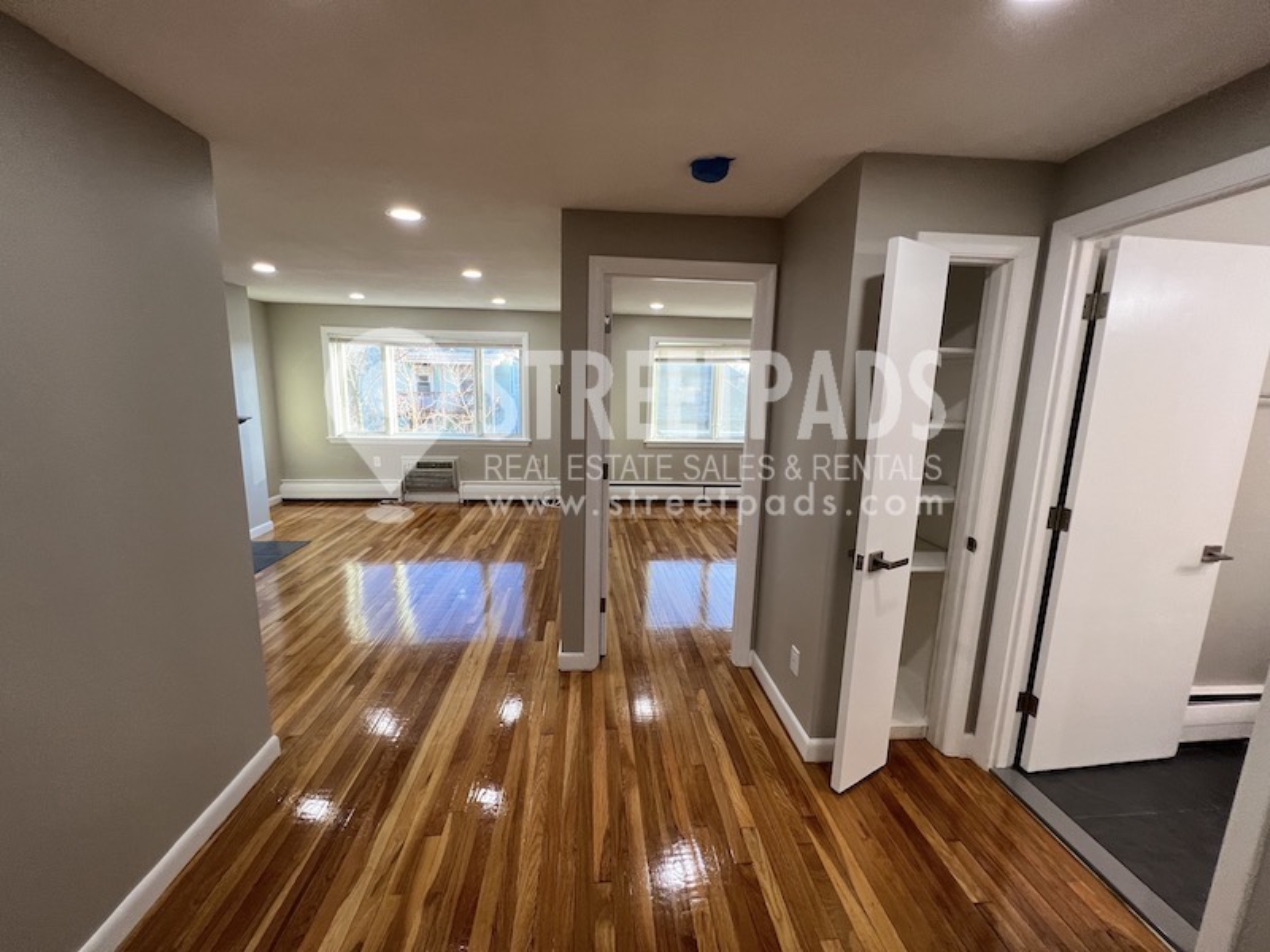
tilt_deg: -8.0
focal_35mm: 13
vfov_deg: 89.9
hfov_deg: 106.2
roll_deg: -3.8
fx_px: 477
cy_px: 476
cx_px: 635
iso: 125
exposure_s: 1/120
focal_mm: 1.57
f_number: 1.8
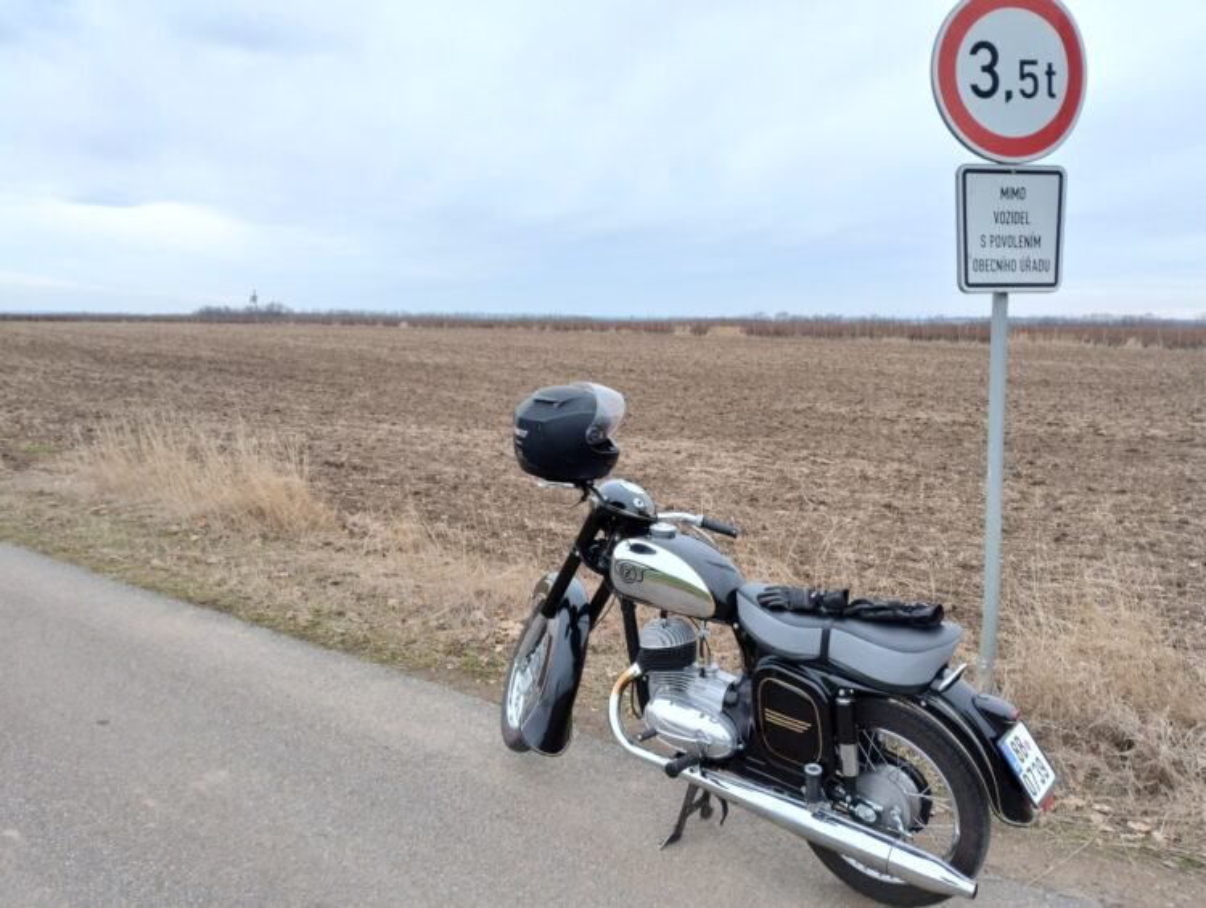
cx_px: 603
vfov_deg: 49.9
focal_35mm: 28
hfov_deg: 63.4
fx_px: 977
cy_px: 454
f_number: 1.8
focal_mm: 4.27
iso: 241
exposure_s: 1/33
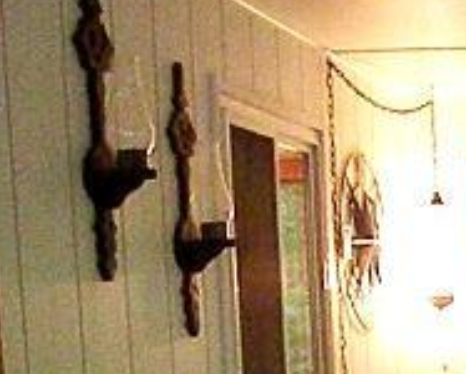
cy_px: 367
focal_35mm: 90
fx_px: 1243
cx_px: 693
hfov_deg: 18.8
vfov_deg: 16.8
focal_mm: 4.7
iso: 1600
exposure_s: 1/188
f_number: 2.8
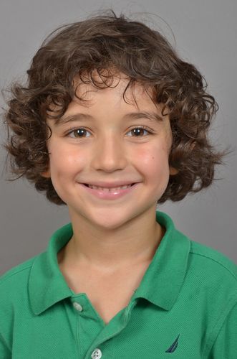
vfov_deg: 19.0
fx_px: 1072
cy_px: 180
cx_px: 118
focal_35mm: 108
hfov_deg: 12.6
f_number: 11
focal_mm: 72
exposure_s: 1/200
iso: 100
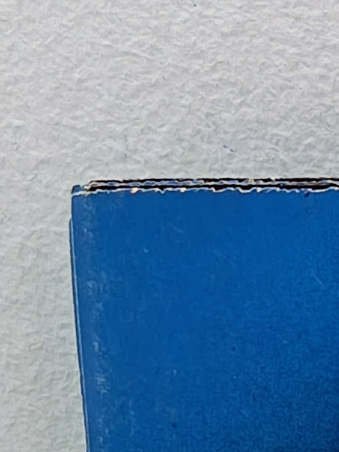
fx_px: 2063
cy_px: 676
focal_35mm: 158
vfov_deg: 11.9
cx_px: 590
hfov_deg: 9.0
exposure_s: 1/33.3
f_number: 1.75
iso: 2252
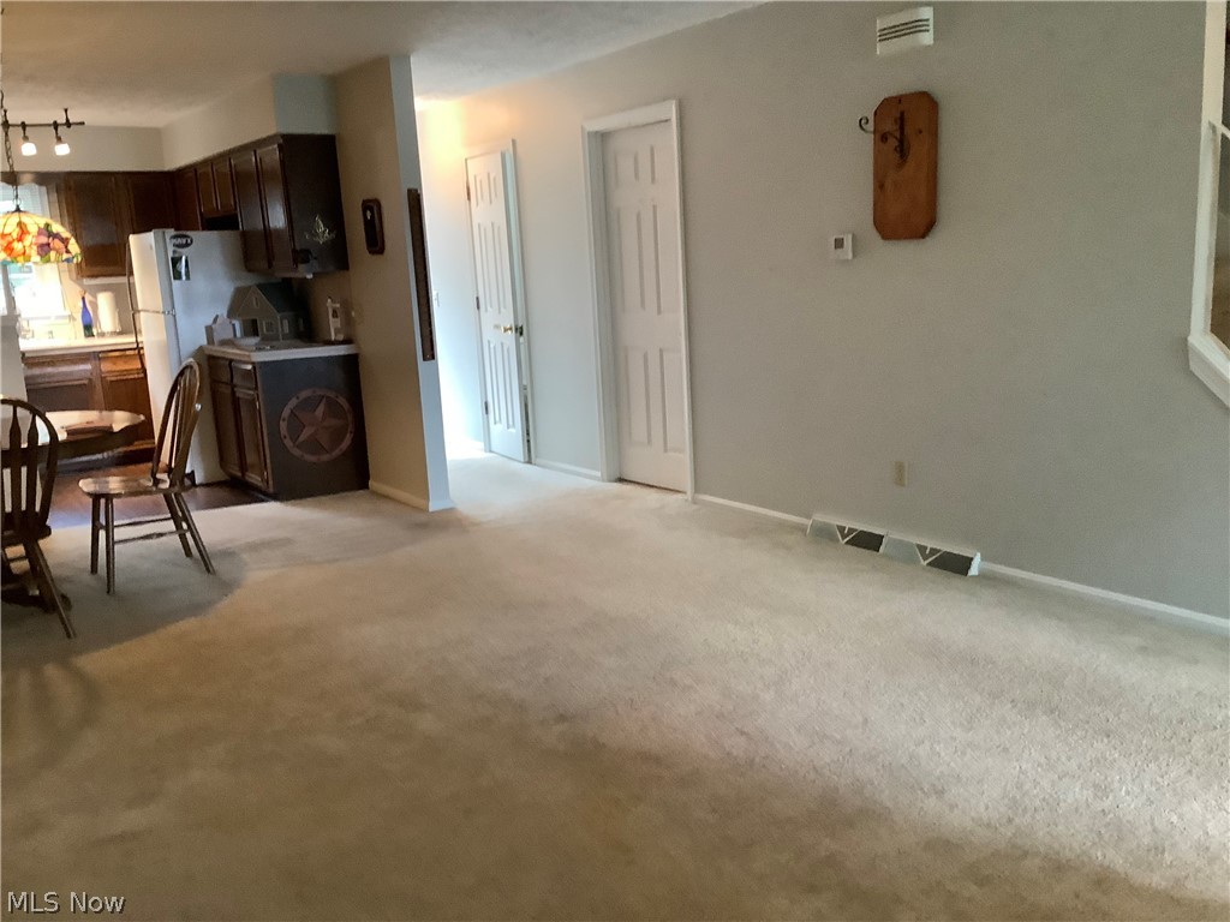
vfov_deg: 45.4
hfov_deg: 58.4
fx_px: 1102
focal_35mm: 31
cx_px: 615
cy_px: 461
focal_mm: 3.3
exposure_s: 1/60
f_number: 2.4
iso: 400
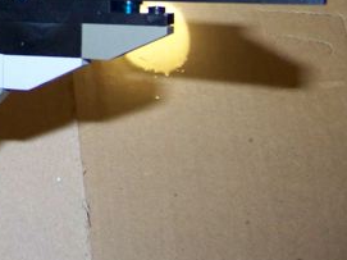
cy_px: -8
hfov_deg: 21.5
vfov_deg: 16.9
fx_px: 852
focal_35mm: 85
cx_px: -60
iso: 200
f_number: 2.8
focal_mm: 5.85
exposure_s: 1/30
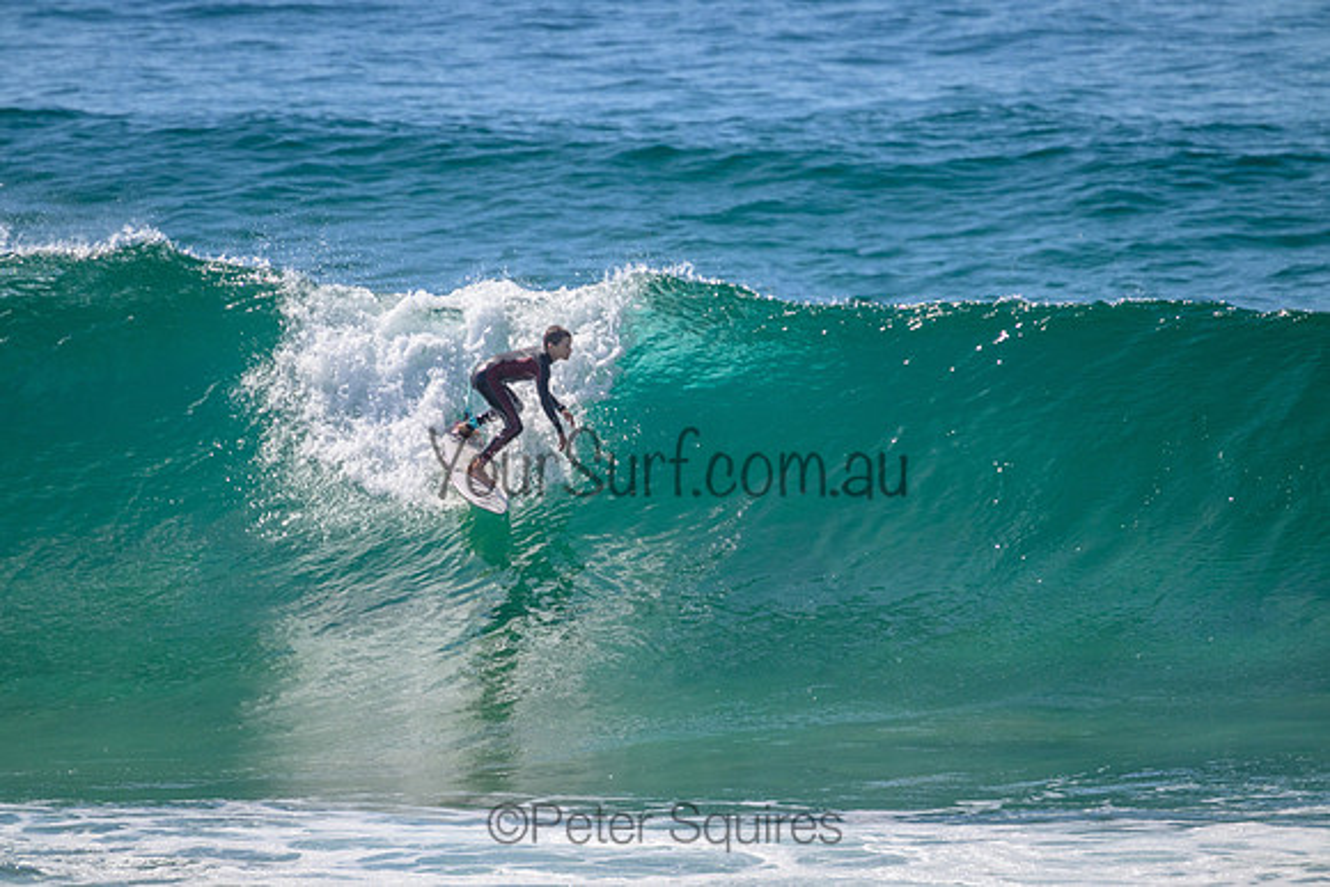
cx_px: 665
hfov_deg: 2.6
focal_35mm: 800
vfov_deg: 1.7
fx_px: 29561
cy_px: 444
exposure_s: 1/2000
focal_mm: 800
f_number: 11
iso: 1100
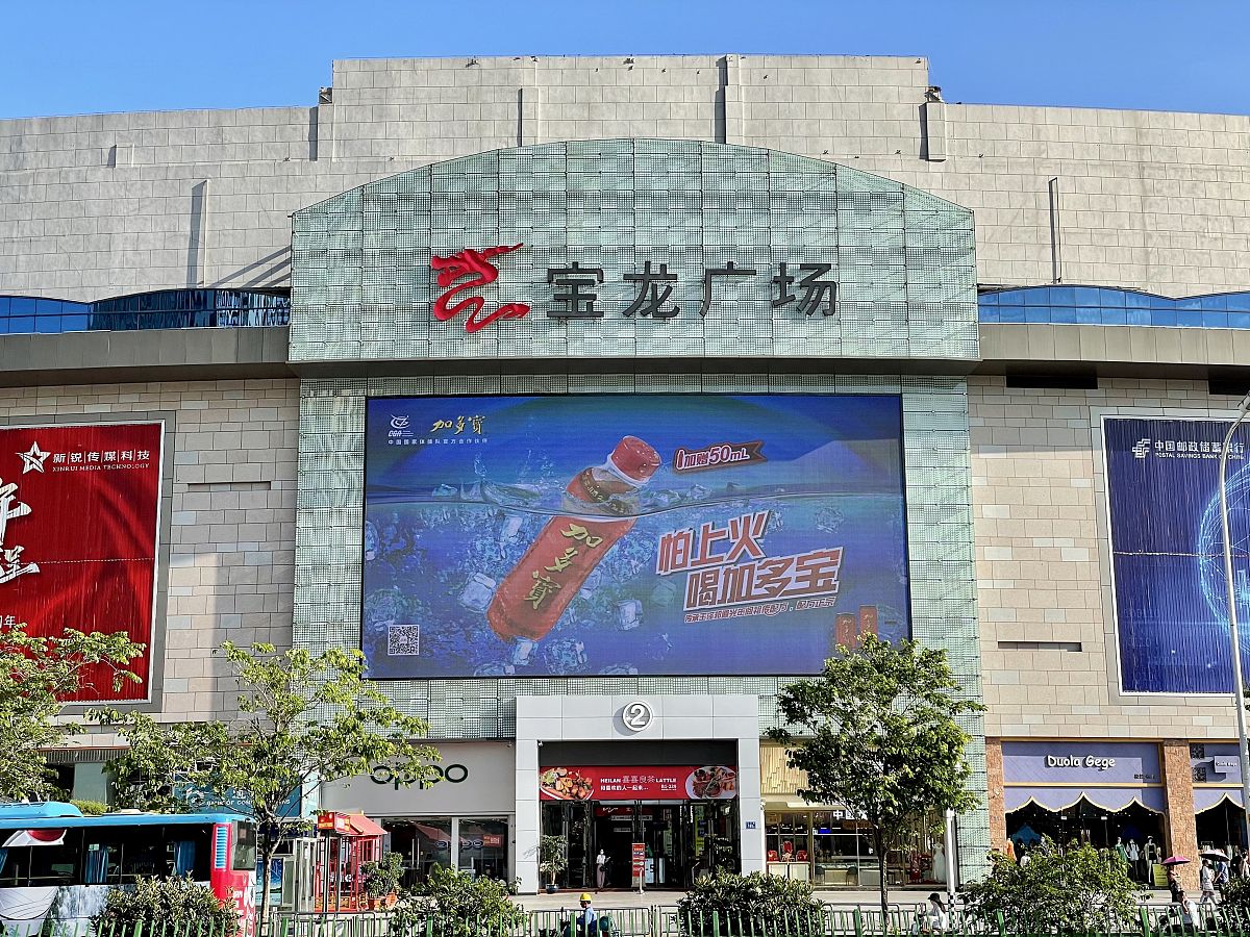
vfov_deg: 28.0
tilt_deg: +13.0
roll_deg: +1.5
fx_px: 1878
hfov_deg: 36.8
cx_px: 625
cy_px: 468
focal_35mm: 52
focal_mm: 6
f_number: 2
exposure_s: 1/1020
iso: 25
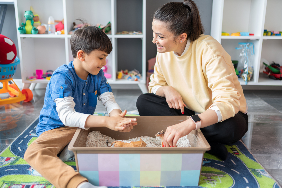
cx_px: 141
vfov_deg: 37.9
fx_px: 274
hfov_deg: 54.4
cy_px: 94
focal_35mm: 35
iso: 80
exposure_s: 1/60
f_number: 2
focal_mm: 35
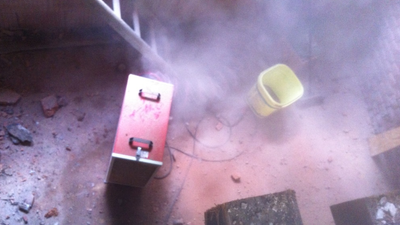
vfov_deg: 30.3
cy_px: 135
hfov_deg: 51.6
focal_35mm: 39
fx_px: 414
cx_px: 200
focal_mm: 3.85
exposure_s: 1/15
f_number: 2.8
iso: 320
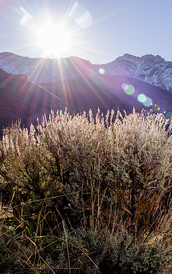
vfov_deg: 45.3
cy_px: 136
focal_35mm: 44
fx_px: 330
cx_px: 192
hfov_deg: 26.7
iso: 250
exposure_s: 1/160
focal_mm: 28
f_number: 14
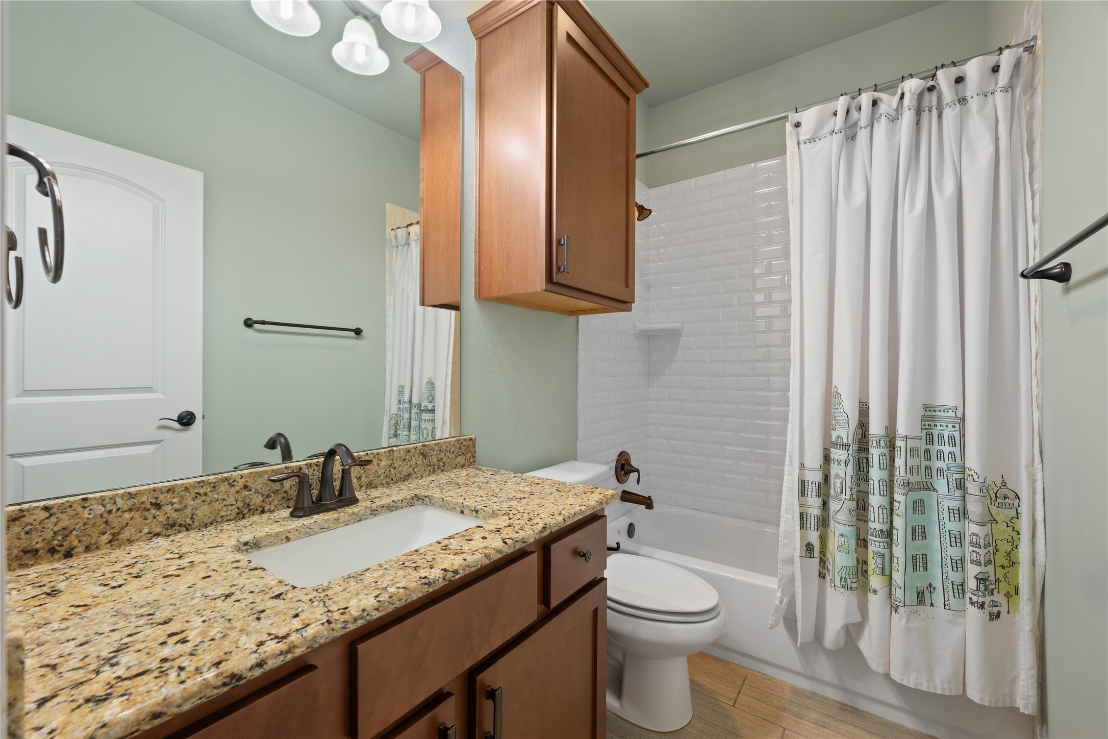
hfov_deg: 102.3
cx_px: 554
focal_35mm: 14
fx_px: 446
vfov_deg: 79.2
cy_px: 370
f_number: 8
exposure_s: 1.3
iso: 250
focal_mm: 14.5
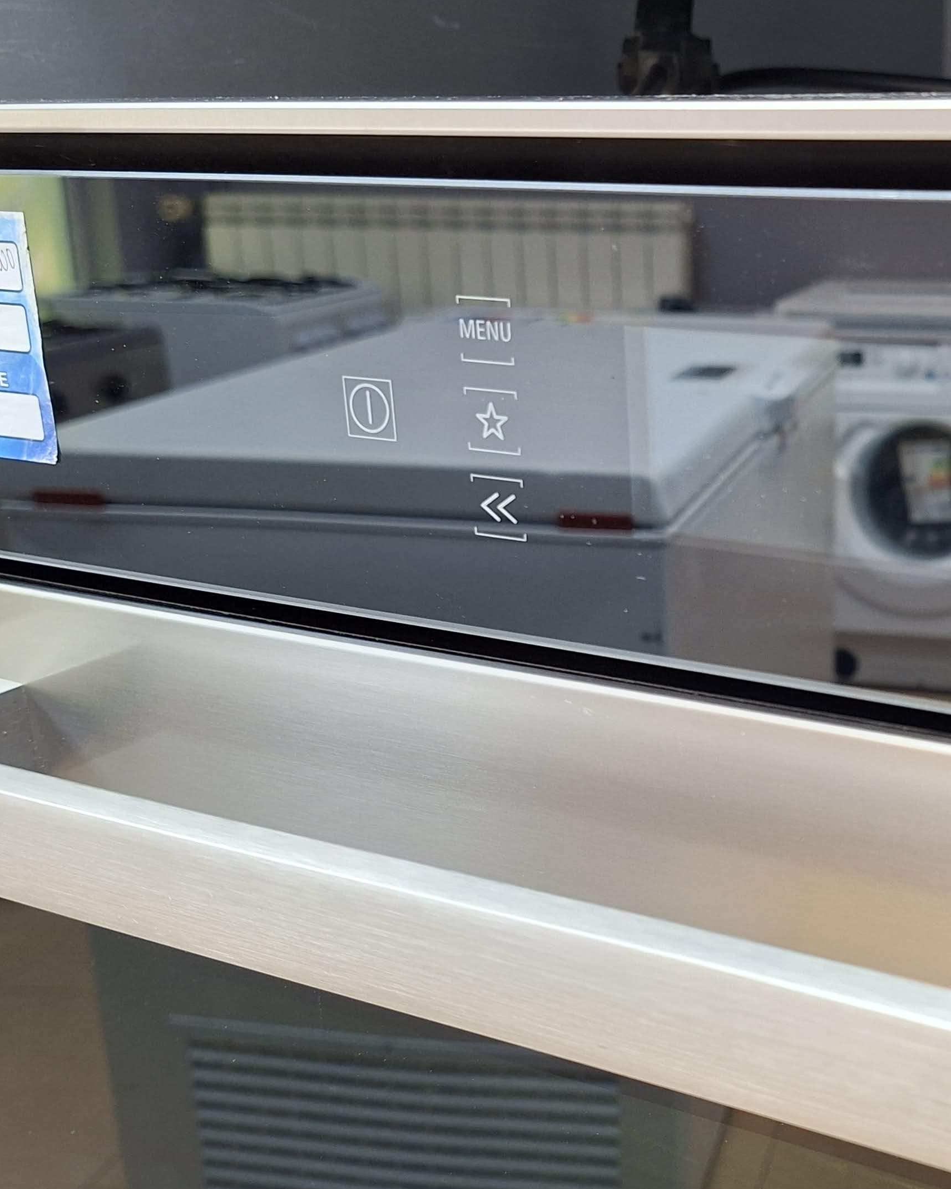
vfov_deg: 43.8
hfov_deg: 34.0
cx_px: 826
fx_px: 1478
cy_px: 643
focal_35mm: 42
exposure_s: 1/33
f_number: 1.8
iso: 400
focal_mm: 5.54
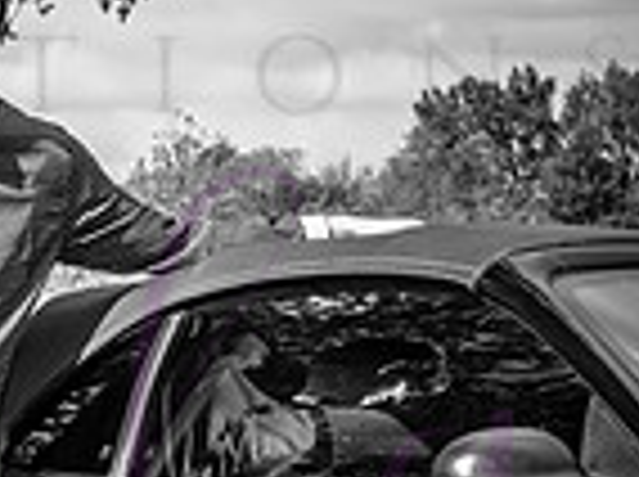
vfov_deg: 6.1
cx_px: 36
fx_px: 4497
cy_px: 234
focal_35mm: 244
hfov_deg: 8.1
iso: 800
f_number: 13
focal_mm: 80
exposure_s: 1/640
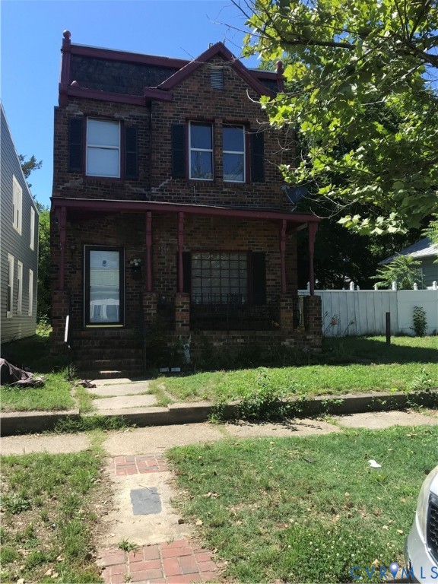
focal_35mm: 28
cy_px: 292
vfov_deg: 63.4
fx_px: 472
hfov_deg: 49.7
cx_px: 219
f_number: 1.8
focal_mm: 3.99
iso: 20
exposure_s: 1/1126
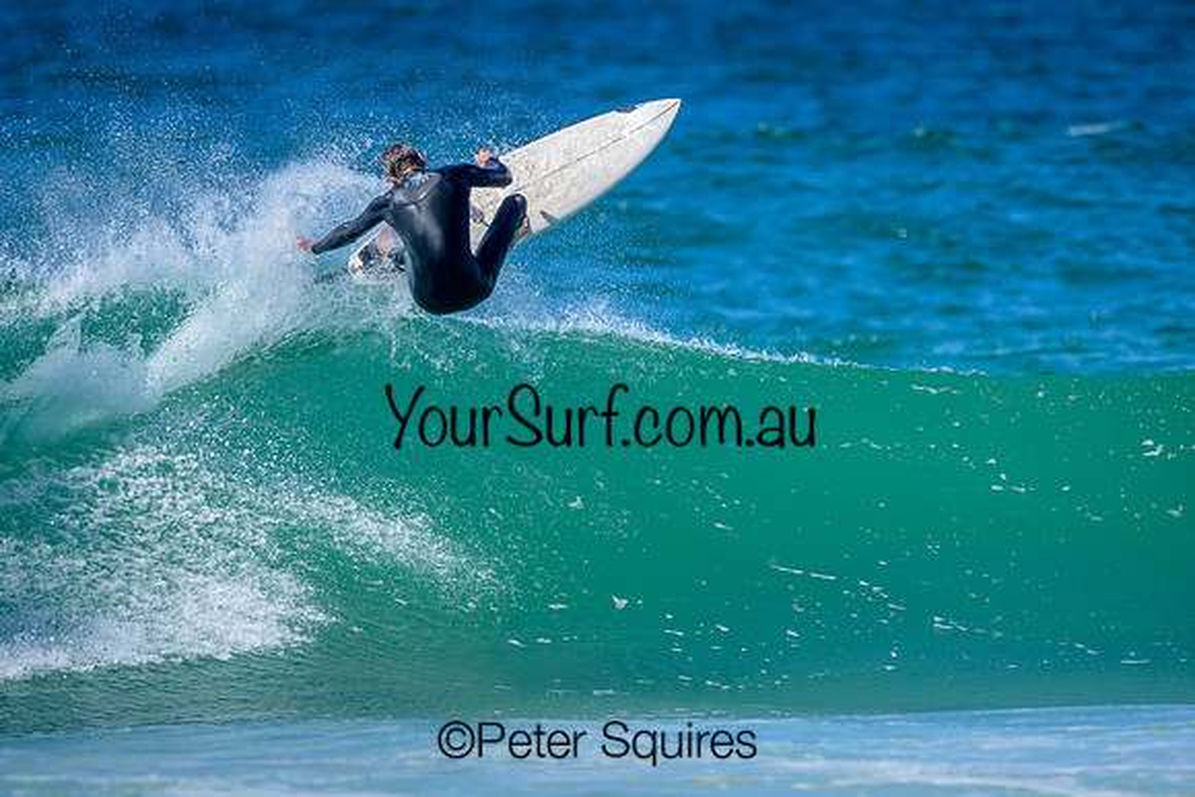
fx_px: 27971
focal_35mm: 842
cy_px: 377
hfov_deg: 2.4
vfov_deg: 1.6
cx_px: 619
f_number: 6.3
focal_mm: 800
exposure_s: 1/2000
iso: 500
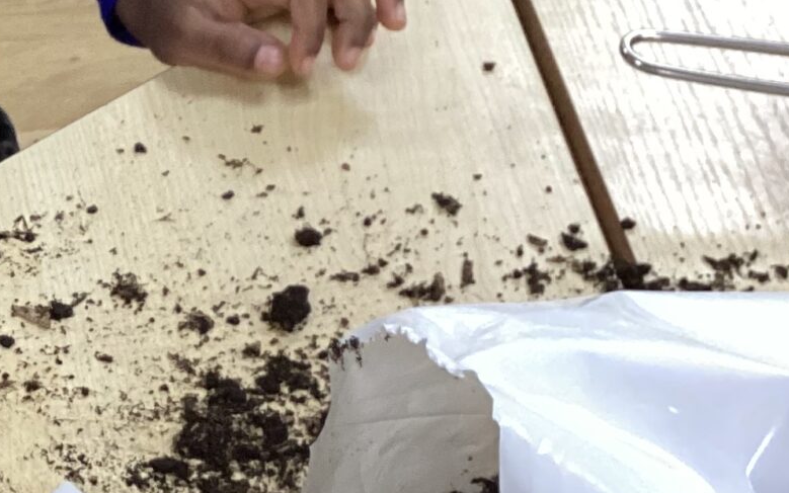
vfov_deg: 12.1
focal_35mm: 108
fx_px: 2322
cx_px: -74
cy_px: 339
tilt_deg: -51.4
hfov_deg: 18.6
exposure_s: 1/50
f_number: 2.4
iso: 250
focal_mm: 3.3
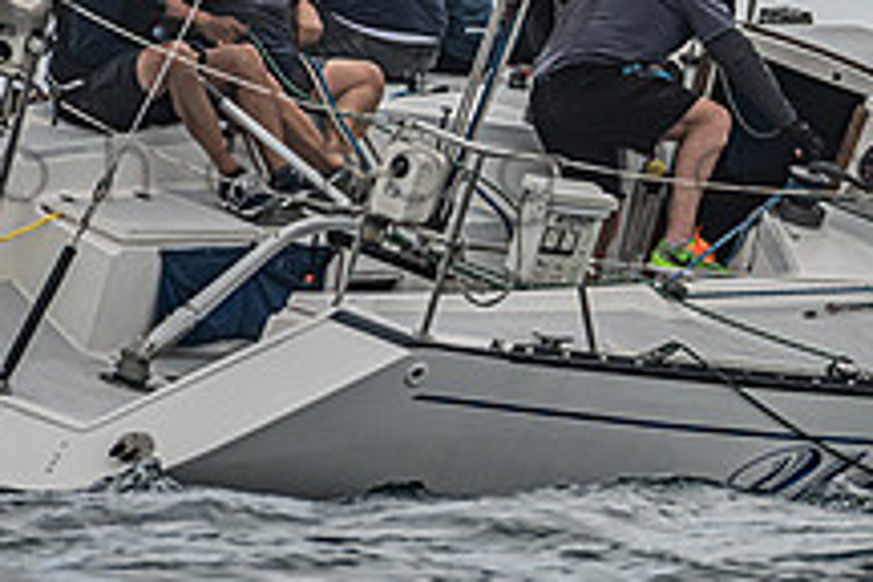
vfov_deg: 1.1
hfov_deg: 1.6
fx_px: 31547
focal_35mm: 1301
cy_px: 18
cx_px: 660
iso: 400
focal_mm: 400
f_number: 8
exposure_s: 1/3200
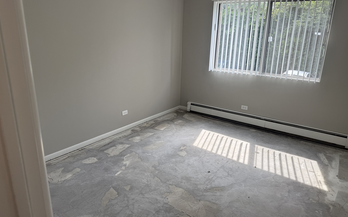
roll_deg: +1.1
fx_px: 247
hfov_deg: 70.4
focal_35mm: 26
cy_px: 110
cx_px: 172
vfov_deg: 47.6
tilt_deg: -14.3
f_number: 1.78
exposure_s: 1/351
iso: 80
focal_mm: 6.76
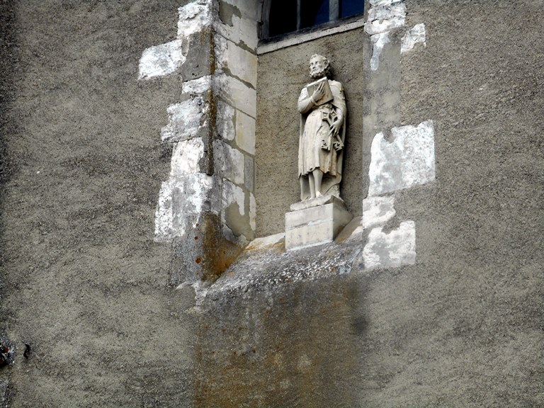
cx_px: 272
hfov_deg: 11.3
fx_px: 2750
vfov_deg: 8.5
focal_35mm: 175
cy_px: 204
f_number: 6.4
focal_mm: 31.4
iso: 80
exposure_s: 1/125
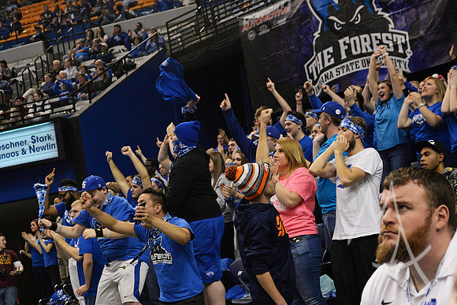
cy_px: 152
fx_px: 444
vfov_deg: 37.9
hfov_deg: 54.4
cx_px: 228
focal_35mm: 35
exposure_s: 1/1000
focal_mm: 35
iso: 3200
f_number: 4
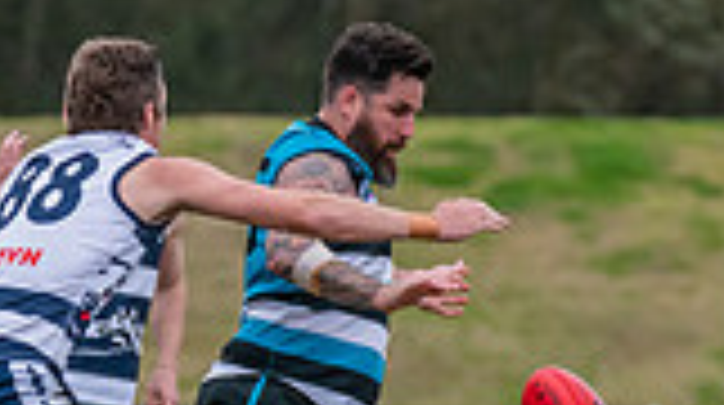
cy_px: 513
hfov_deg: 2.0
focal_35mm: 1074
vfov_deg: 1.1
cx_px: 365
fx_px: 20588
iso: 1600
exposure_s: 1/1600
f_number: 5.6
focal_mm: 280
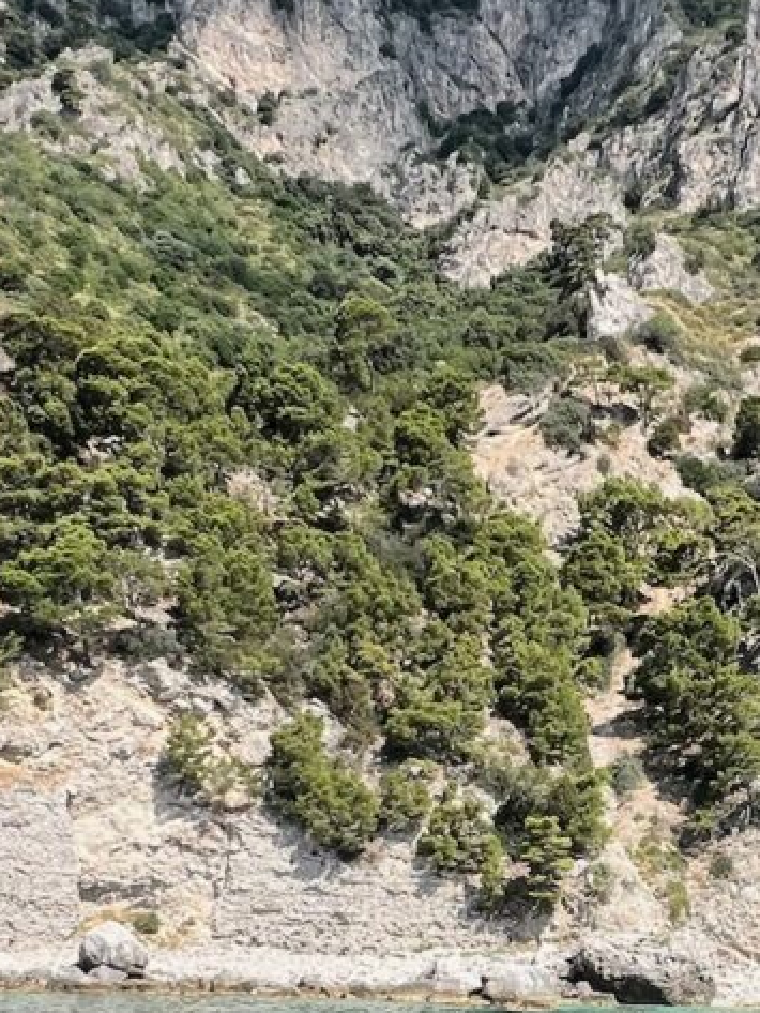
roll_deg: -0.2
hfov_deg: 32.0
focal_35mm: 44
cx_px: 610
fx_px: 1287
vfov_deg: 38.9
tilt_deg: +0.1
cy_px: 972
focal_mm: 1.57
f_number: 1.8
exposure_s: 1/853
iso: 32
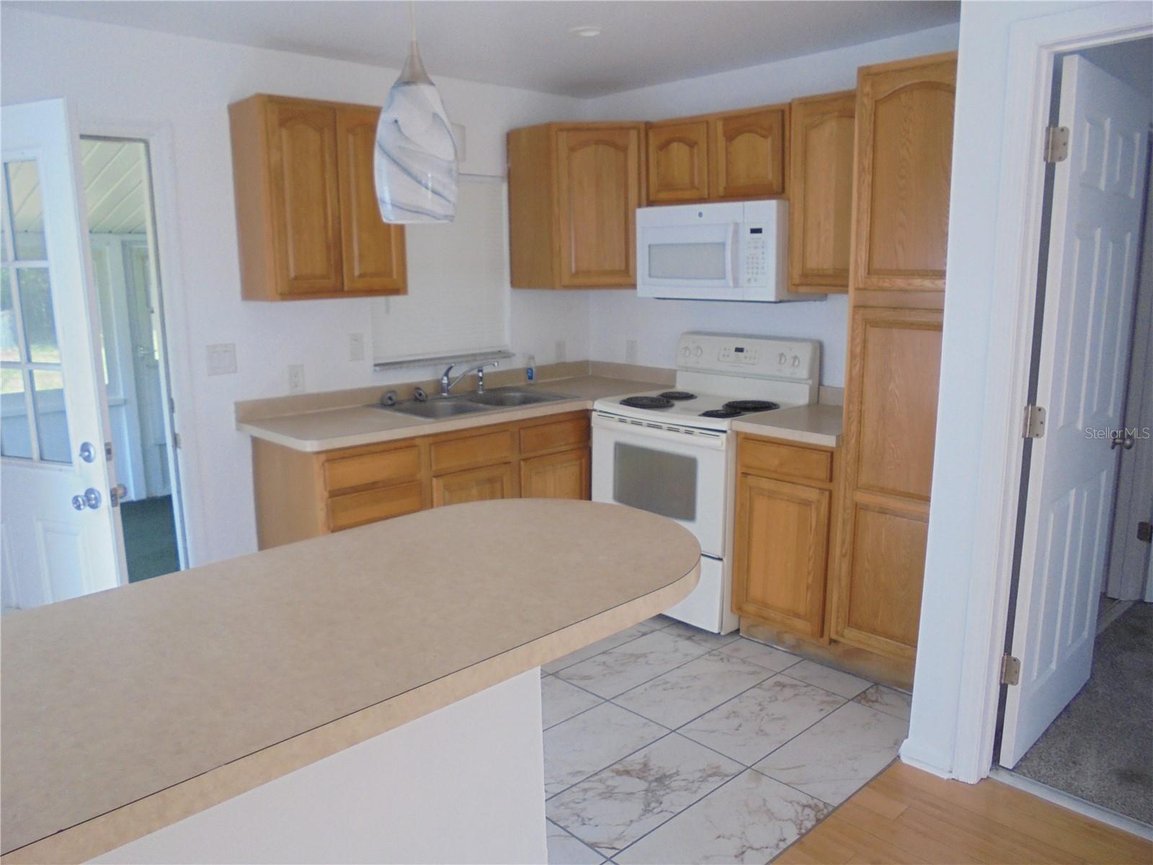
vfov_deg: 53.1
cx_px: 576
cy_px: 432
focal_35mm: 26
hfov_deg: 67.3
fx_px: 866
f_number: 3.5
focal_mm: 4.6
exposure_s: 1/60
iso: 160
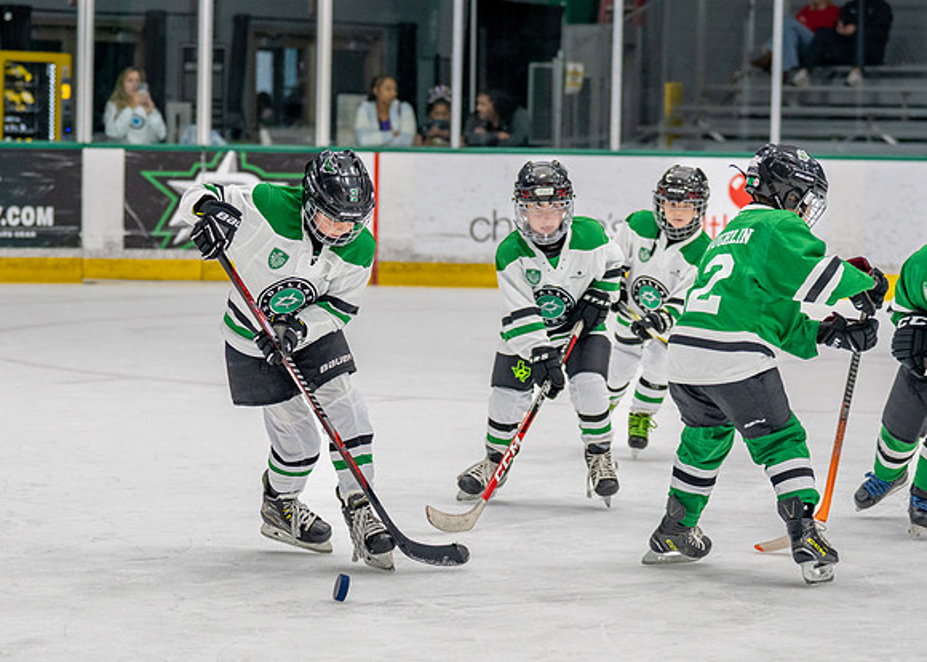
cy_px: 376
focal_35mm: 144
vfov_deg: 10.0
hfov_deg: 13.9
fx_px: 3787
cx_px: 299
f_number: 2.8
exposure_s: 1/1000
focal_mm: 78
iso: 800
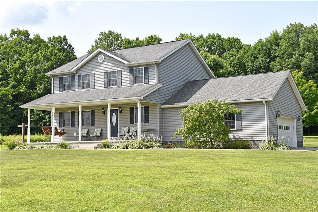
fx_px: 442
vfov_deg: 27.0
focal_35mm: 50
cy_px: 106
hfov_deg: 39.6
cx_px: 159
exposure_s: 1/200
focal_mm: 50
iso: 100
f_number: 8
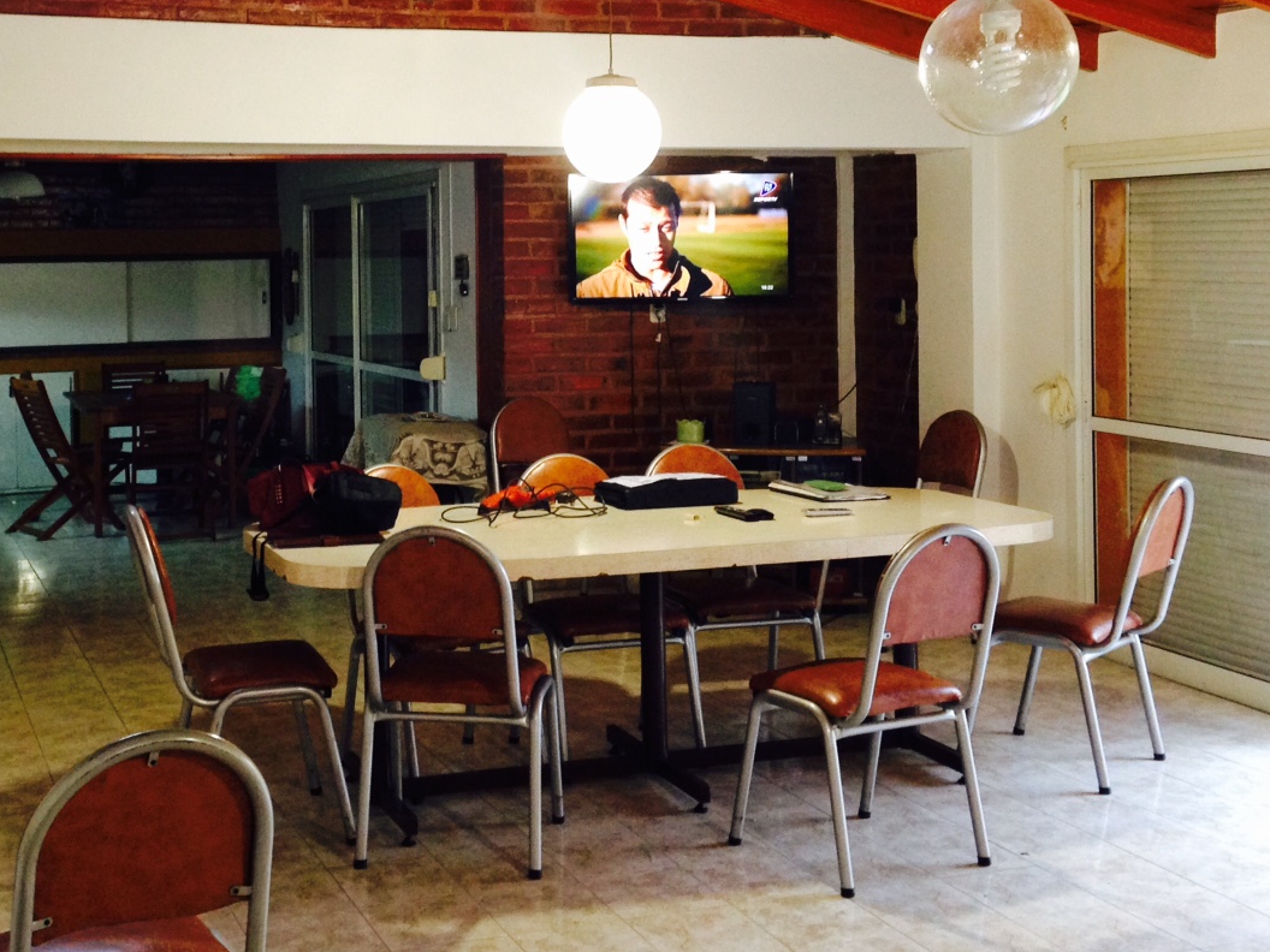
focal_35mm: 51
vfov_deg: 28.3
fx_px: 1871
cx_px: 438
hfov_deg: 37.1
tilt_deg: -4.1
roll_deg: +0.8
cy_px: 279
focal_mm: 4.12
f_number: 2.4
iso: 200
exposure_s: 1/20
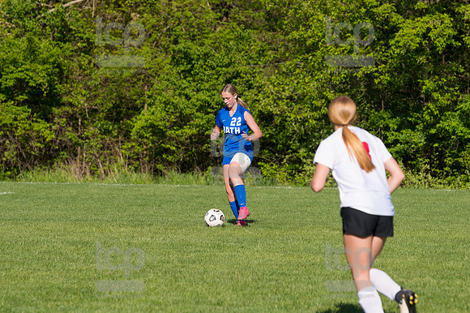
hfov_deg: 7.9
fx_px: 3418
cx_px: 235
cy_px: 156
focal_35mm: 262
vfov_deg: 5.2
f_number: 5.6
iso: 250
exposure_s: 1/1600
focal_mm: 175
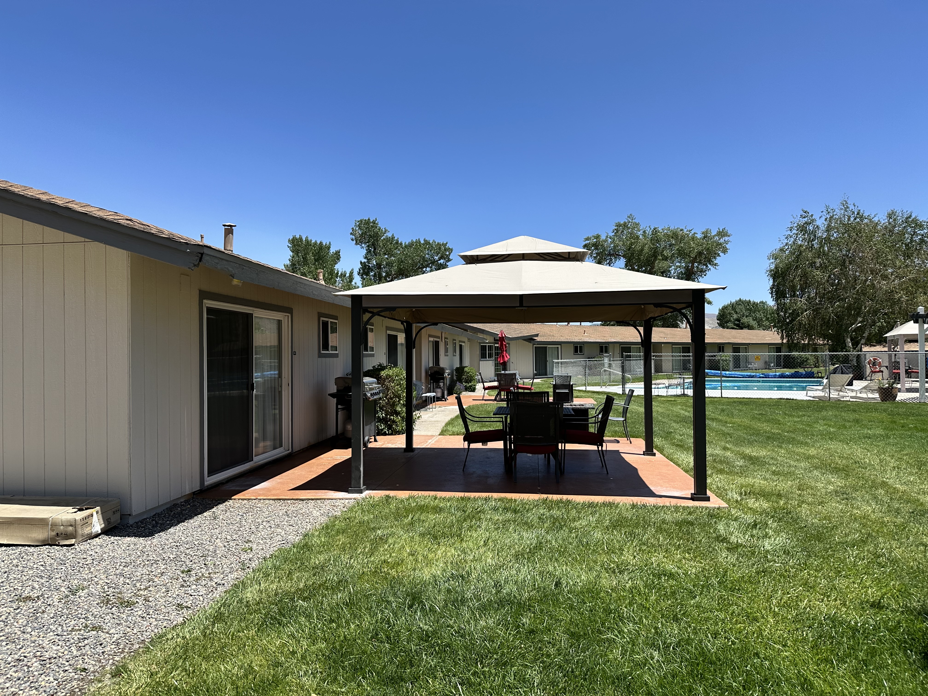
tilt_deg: +0.5
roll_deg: -0.5
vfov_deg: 56.8
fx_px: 643
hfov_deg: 71.6
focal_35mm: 24
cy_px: 348
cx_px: 464
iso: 80
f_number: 1.78
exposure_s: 1/4016
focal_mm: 6.86
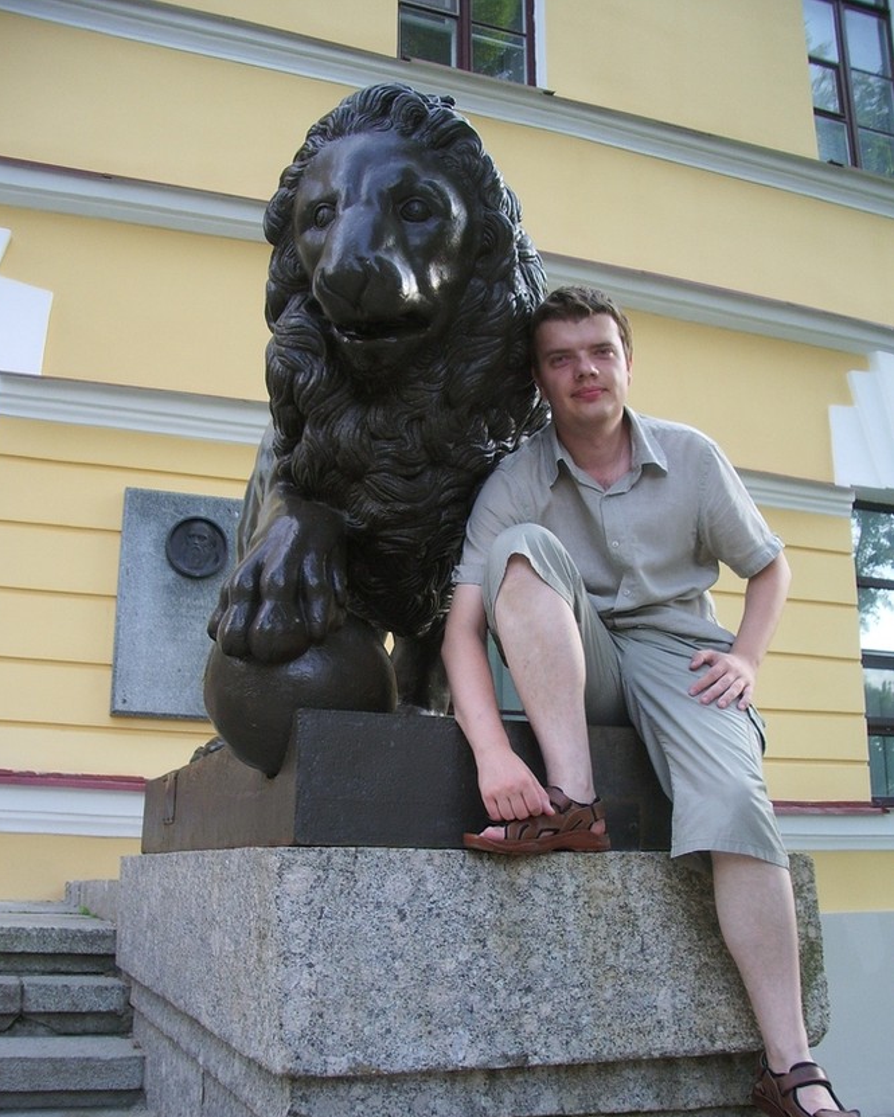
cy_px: 604
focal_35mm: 37
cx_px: 442
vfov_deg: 49.0
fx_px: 1224
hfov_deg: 40.1
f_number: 2.6
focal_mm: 5.8
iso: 100
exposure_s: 1/80
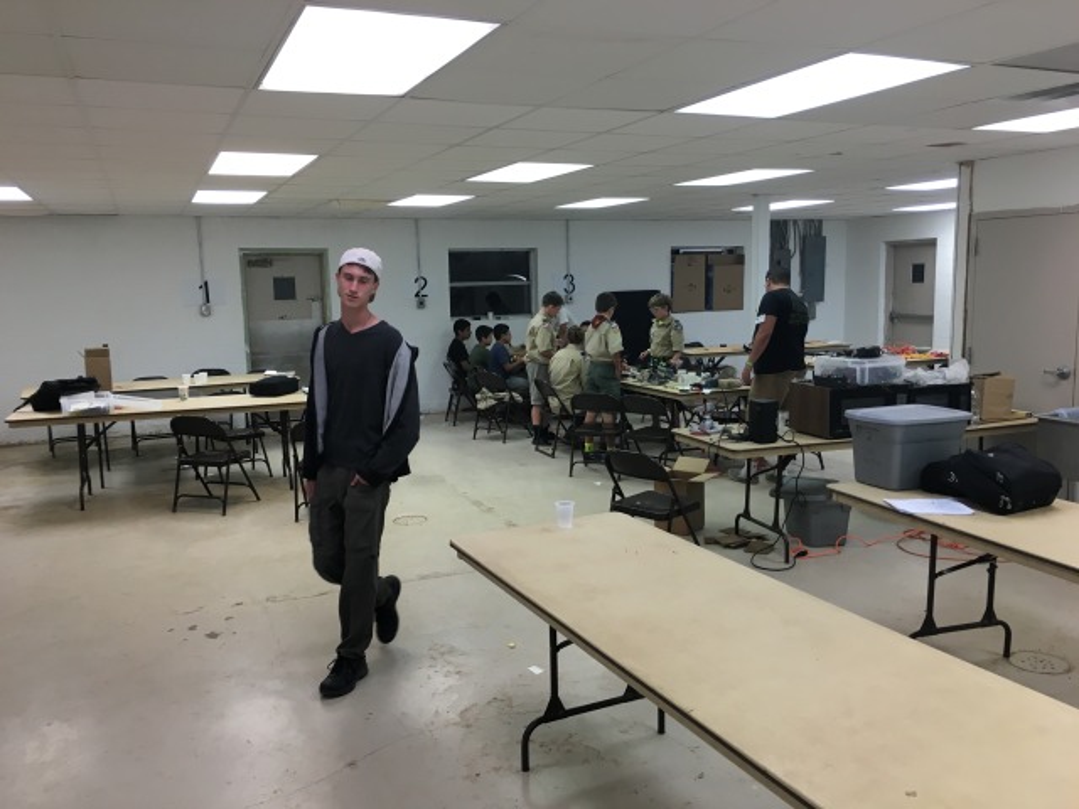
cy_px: 404
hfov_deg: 61.7
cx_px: 540
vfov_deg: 48.2
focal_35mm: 29
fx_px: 904
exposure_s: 1/30
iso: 32
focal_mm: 4.15
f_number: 2.2
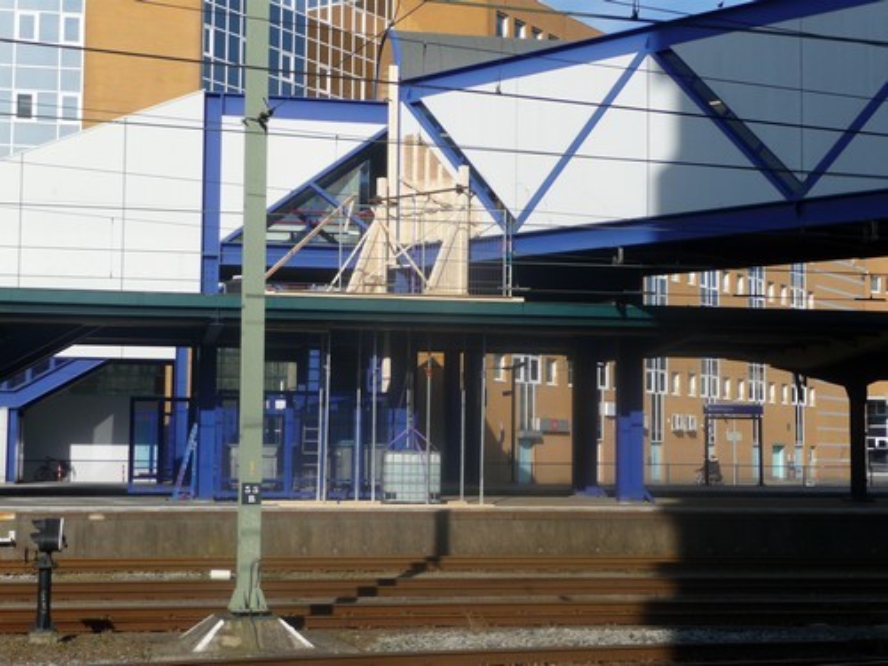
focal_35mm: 58
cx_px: 444
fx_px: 1488
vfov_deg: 25.2
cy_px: 333
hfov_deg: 33.2
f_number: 4.4
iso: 100
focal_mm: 9.8
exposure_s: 1/800
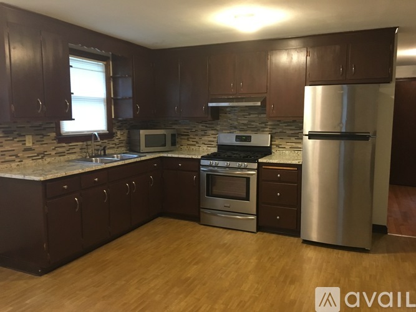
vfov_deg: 48.2
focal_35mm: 29
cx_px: 208
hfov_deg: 61.7
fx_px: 348
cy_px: 156
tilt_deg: -7.4
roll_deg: +1.1
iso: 200
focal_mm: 4.15
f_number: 2.2
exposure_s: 1/17
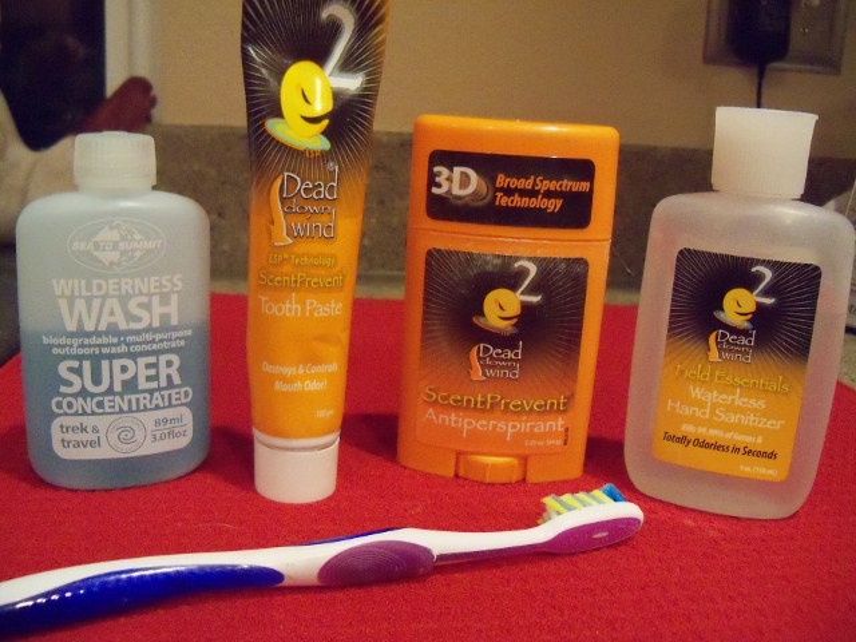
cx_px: 428
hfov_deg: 52.6
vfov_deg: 40.7
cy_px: 321
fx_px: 865
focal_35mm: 35
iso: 1600
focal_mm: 6.2
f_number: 3.5
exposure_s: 1/40
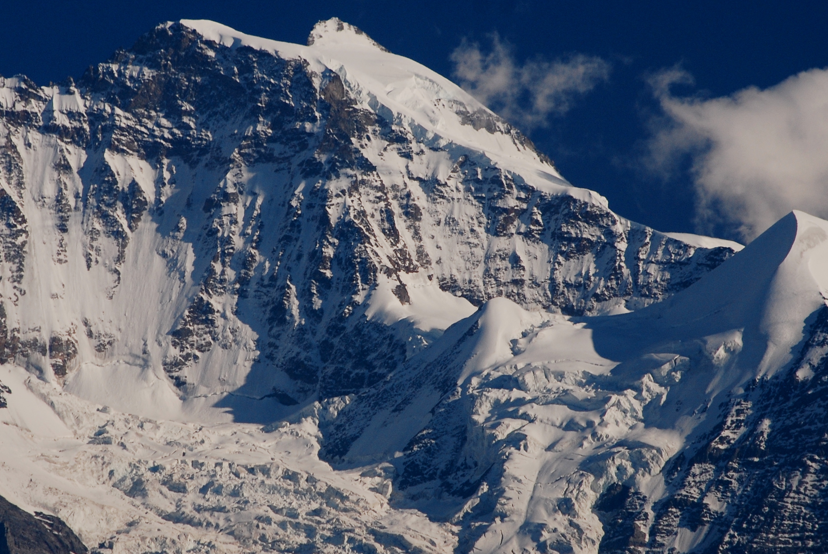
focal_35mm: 466
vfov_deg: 3.0
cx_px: 333
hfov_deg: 4.4
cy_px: 278
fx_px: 10731
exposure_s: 1/200
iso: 200
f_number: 10
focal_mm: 200
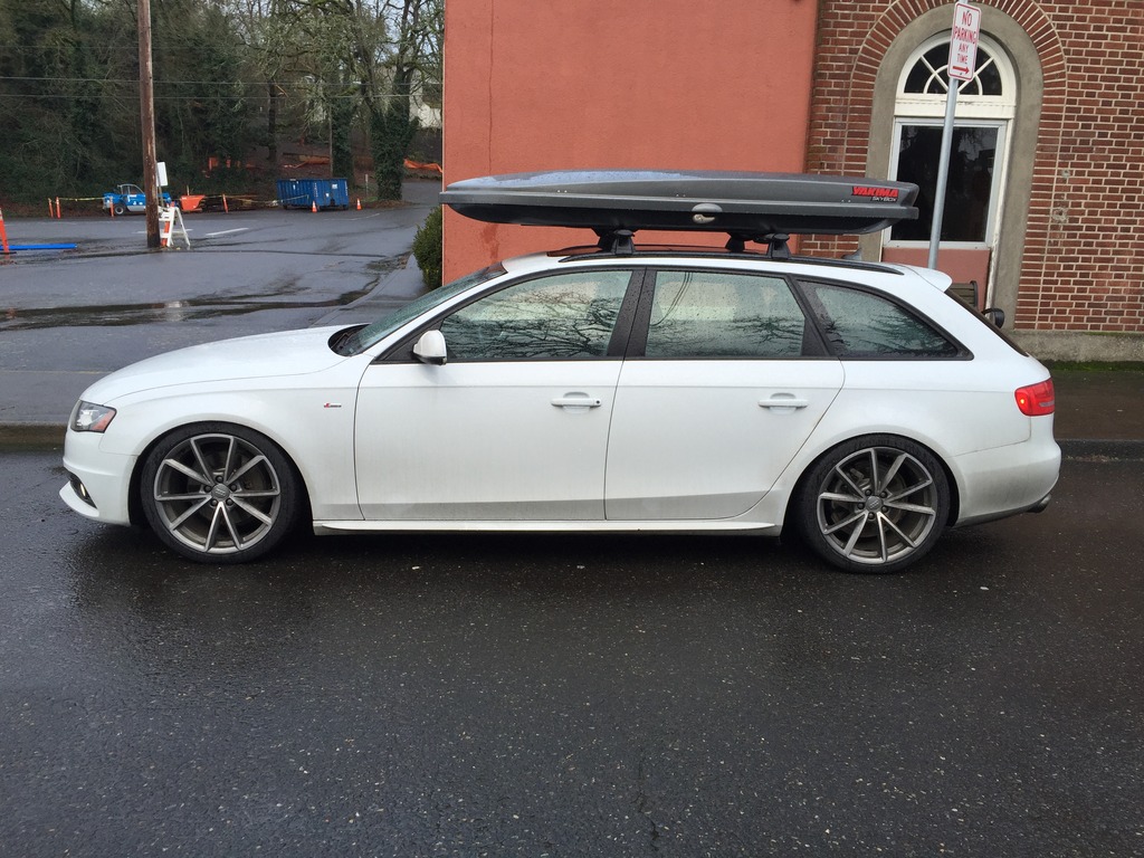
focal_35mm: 29
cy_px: 429
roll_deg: -2.6
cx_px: 572
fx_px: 958
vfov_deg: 48.2
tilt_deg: -11.3
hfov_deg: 61.7
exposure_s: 1/146
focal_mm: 4.15
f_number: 2.2
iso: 32
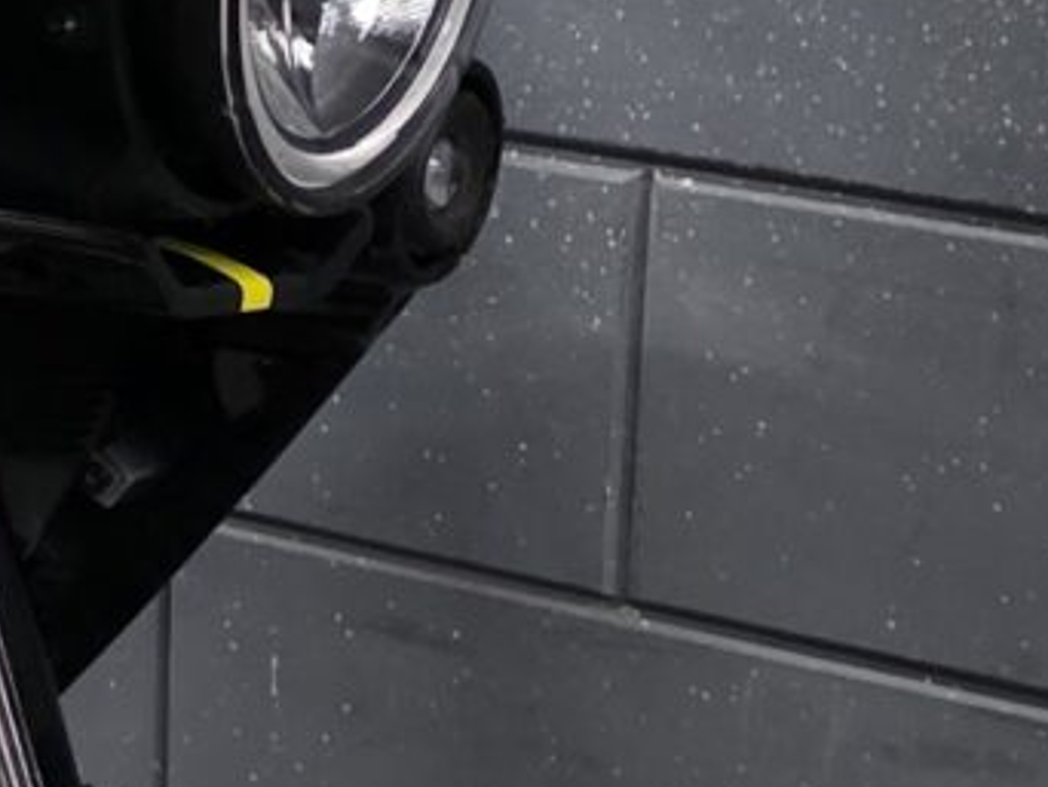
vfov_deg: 9.3
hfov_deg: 11.6
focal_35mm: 160
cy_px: 403
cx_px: -754
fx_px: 4847
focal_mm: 6.25
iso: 1250
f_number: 1.7
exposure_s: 1/100
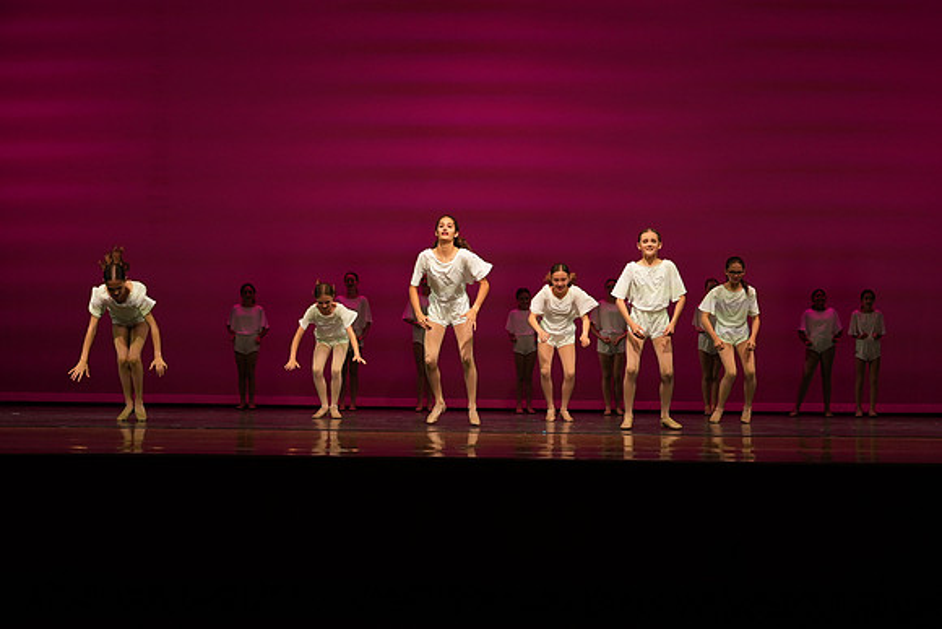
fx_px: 1335
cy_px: 314
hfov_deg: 38.9
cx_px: 471
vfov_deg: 26.5
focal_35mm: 51
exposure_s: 1/1000
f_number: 4
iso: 2000
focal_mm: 51
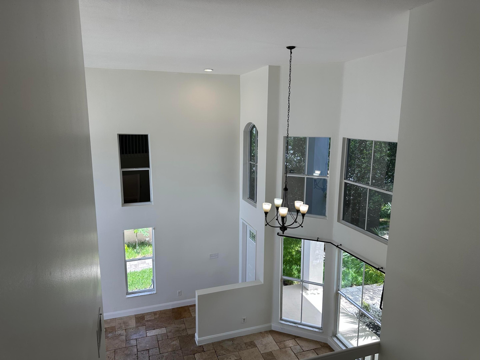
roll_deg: +1.0
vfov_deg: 56.8
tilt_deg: -9.7
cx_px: 240
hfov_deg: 71.6
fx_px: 333
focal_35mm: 24
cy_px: 180
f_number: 1.78
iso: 80
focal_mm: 6.86
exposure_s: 1/390
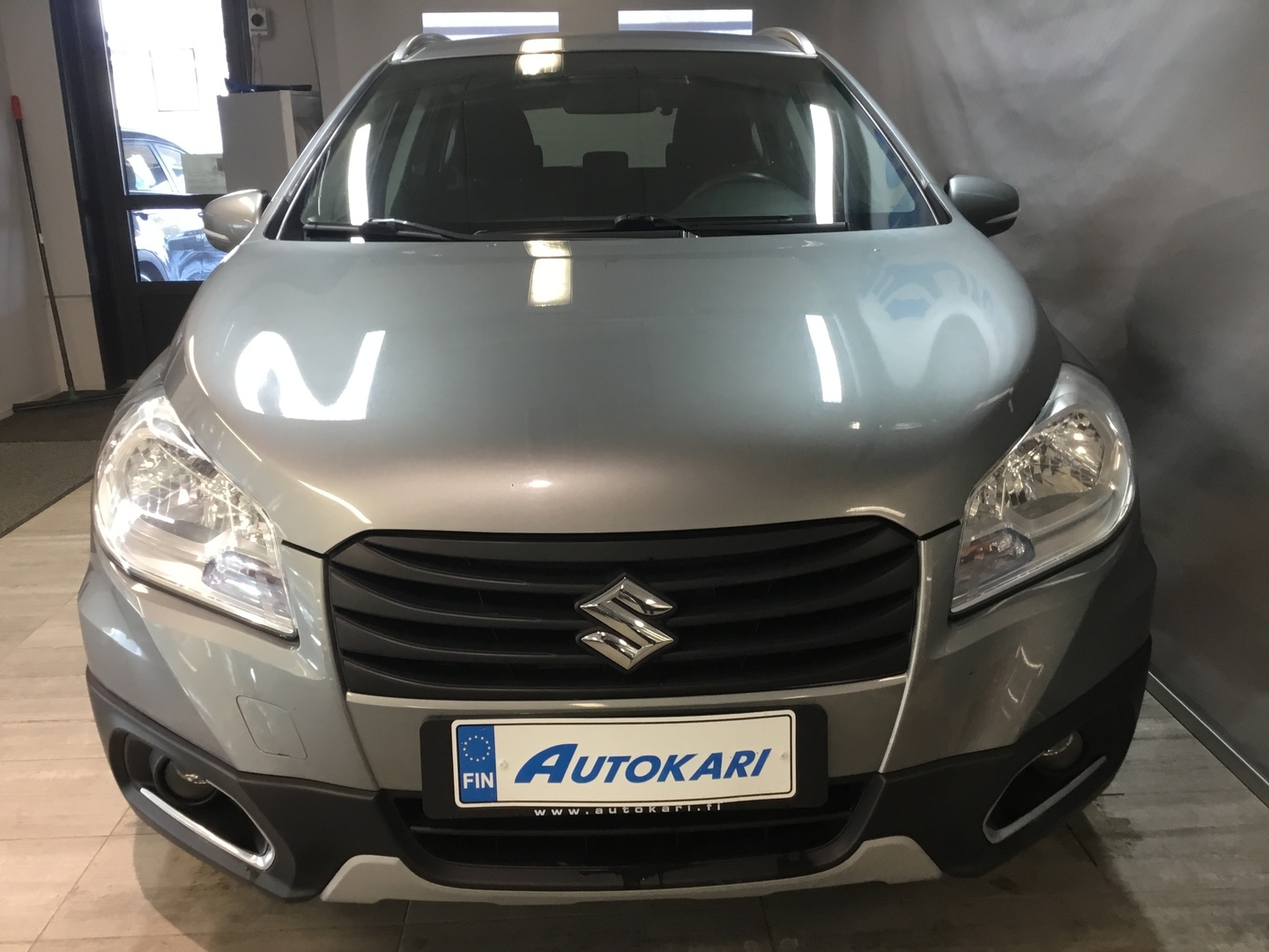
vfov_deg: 45.4
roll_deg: +2.0
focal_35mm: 31
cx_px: 634
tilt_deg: -15.9
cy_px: 476
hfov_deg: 58.4
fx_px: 1136
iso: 64
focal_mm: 3.3
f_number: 2.4
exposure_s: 1/33
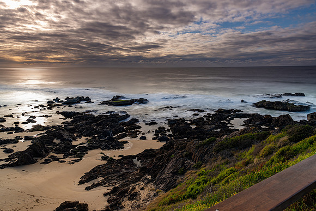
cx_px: 158
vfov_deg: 52.8
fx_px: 213
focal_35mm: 24
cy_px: 106
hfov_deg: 73.2
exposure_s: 5
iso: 40
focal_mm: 24
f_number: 8
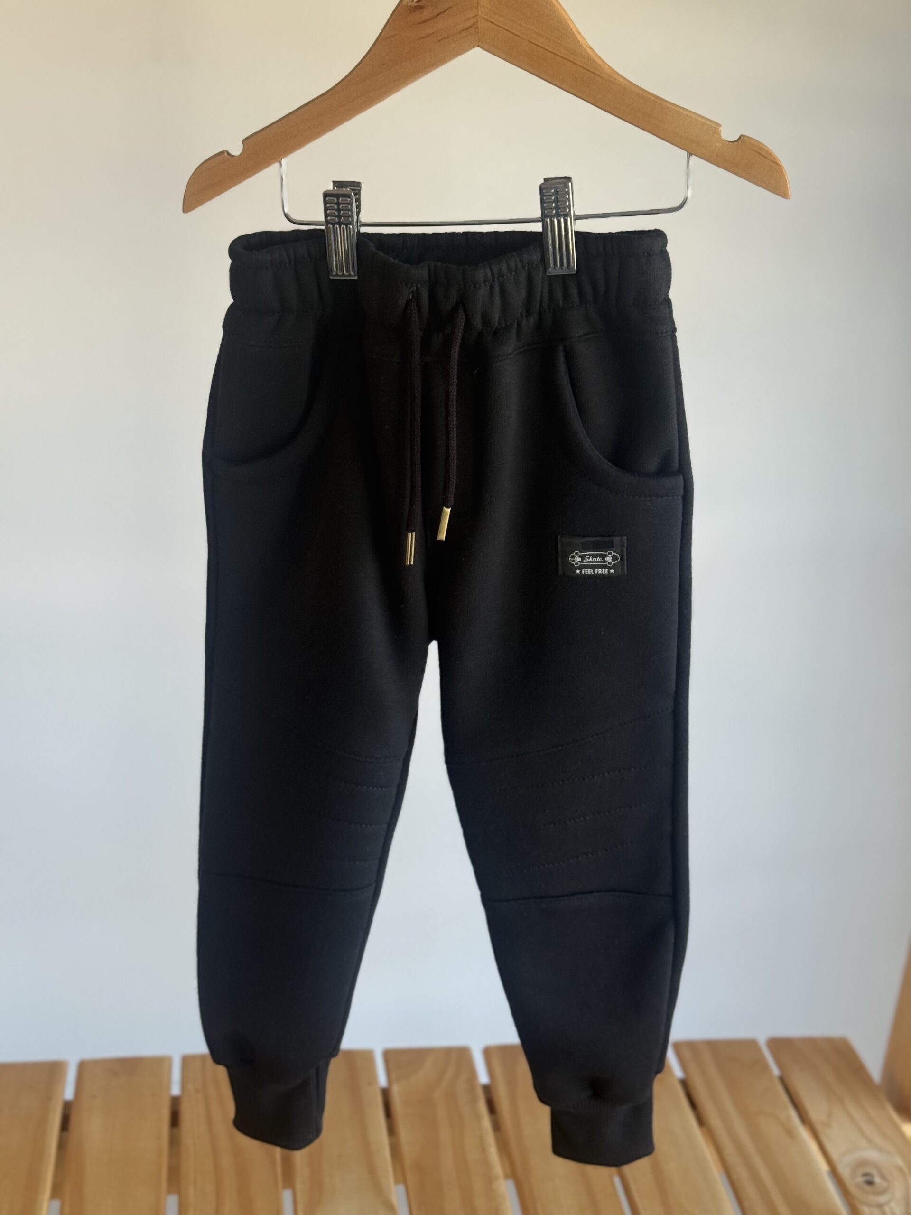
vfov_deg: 39.7
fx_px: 1684
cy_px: 608
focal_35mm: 48
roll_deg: -3.7
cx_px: 456
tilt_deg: -20.8
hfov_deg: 30.3
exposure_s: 1/121
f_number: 1.78
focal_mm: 6.76
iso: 80
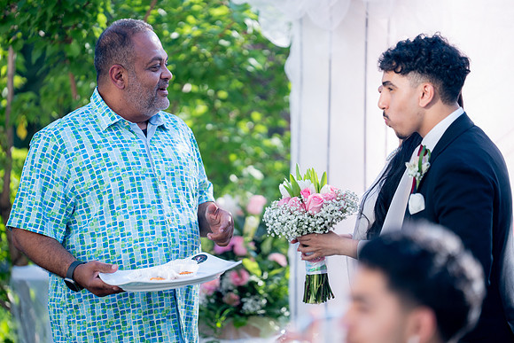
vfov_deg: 9.2
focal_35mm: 150
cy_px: 172
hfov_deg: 13.7
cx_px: 257
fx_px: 2142
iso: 320
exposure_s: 1/2500
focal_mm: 150
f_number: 2
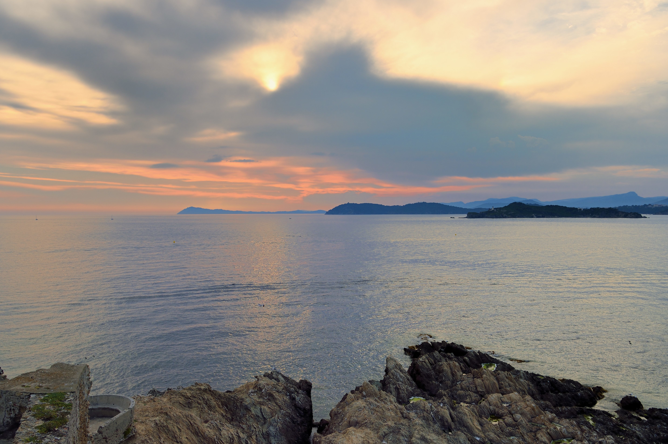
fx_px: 556
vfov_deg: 43.5
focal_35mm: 30
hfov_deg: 62.0
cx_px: 328
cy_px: 225
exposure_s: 1/500
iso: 200
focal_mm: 29
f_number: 7.1
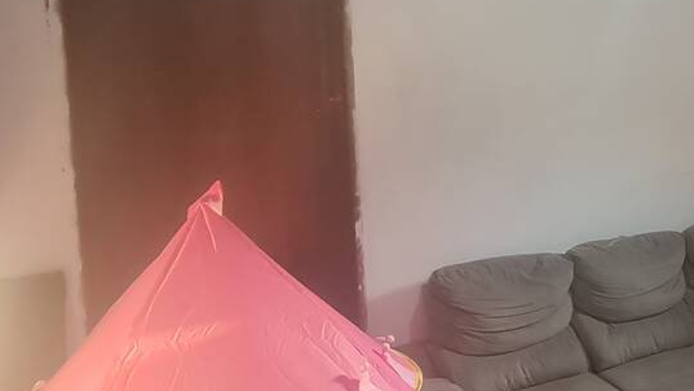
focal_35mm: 38
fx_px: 699
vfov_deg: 30.9
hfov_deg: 44.9
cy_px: 123
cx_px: 691
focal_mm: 2.2
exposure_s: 1/60
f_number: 2.2
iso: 200
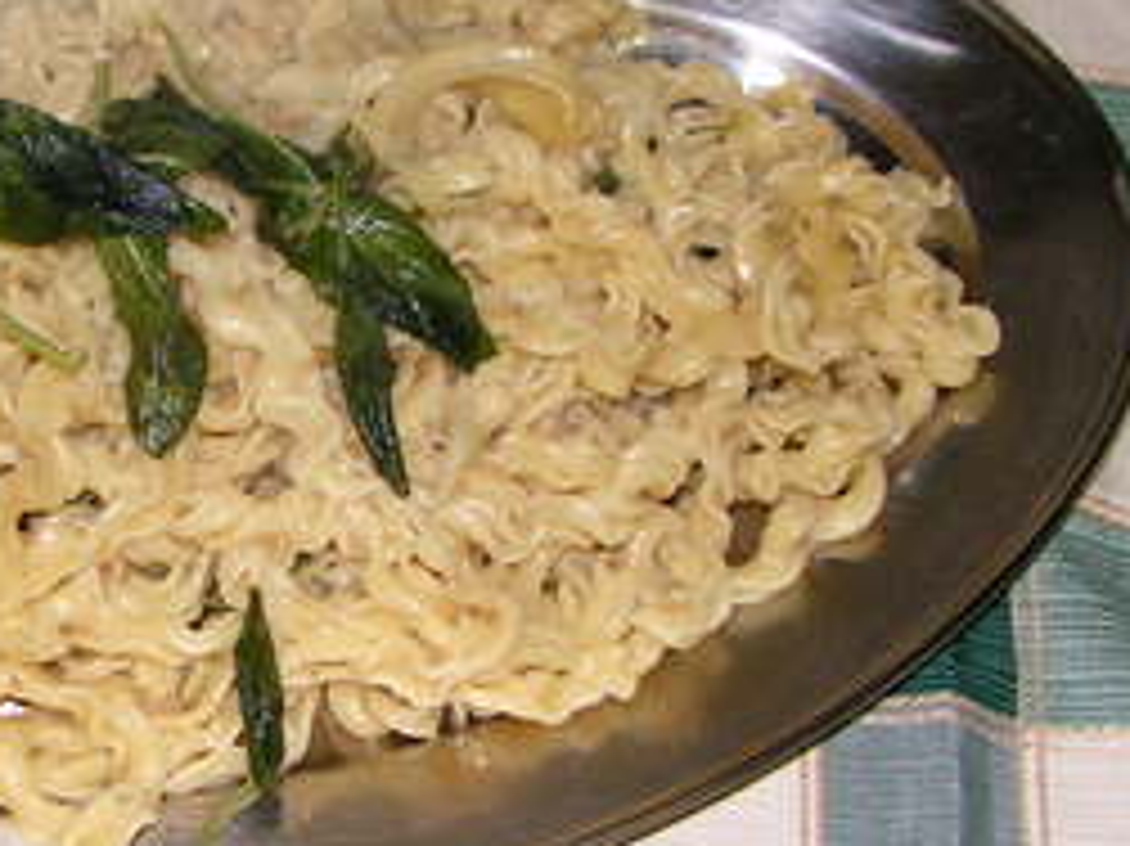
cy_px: 430
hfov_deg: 24.7
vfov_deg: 19.1
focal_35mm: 77
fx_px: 2512
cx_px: 151
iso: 200
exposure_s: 1/40
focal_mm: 6
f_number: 3.2
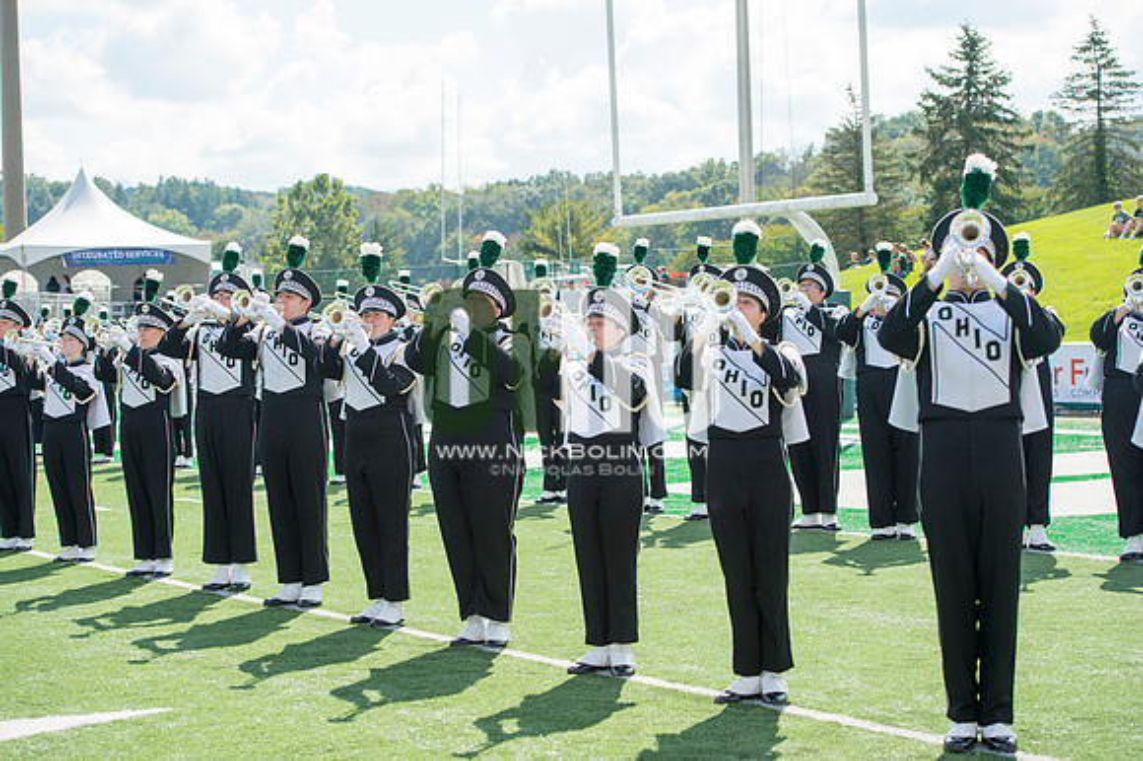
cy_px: 380
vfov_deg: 19.4
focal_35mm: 70
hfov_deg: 28.9
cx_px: 572
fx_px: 2221
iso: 200
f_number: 4.5
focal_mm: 70
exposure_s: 1/1000
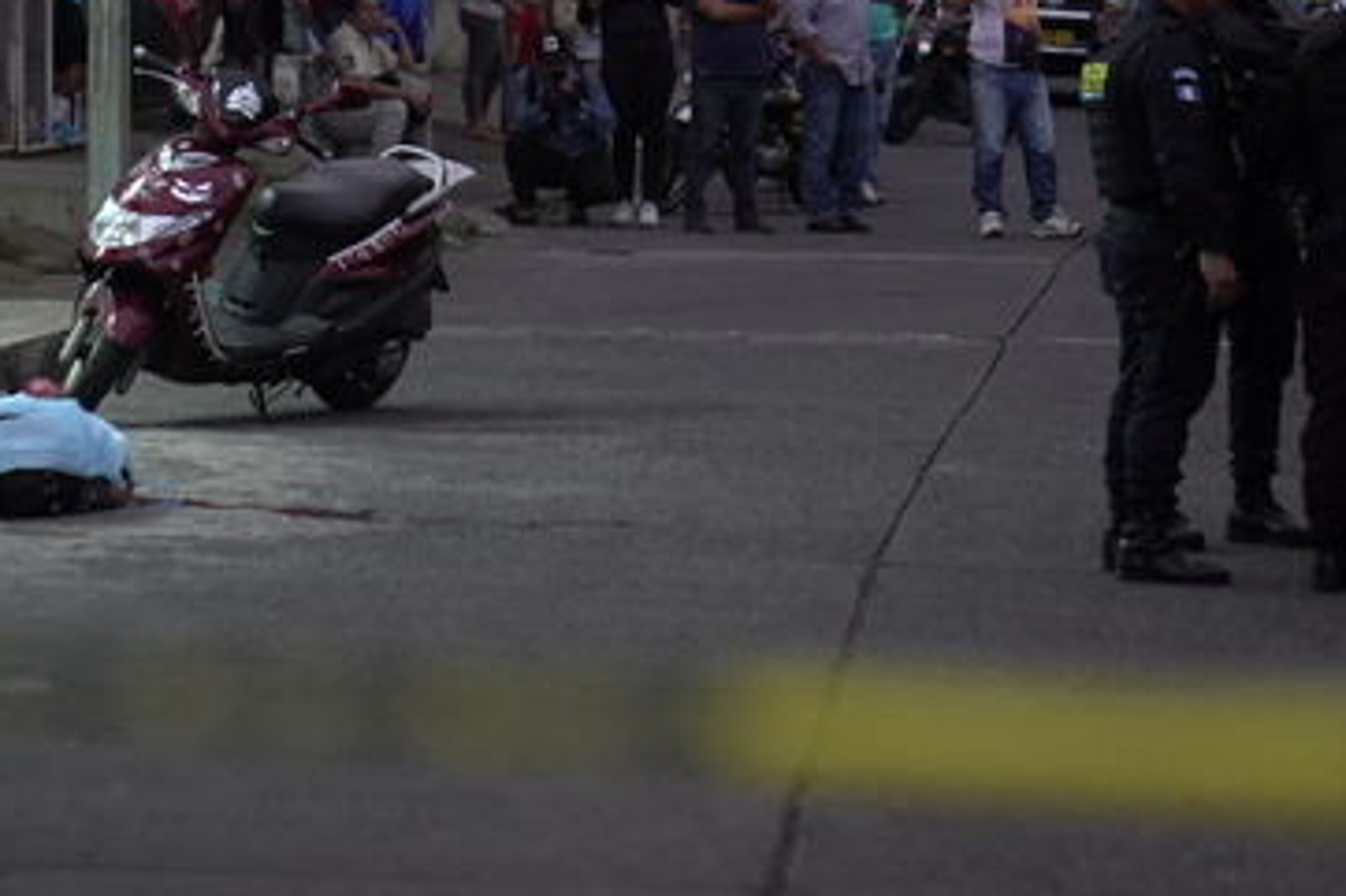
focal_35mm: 174
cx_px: 803
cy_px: 212
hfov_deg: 11.8
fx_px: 6502
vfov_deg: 7.9
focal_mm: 70
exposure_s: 1/100
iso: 2000
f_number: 2.8
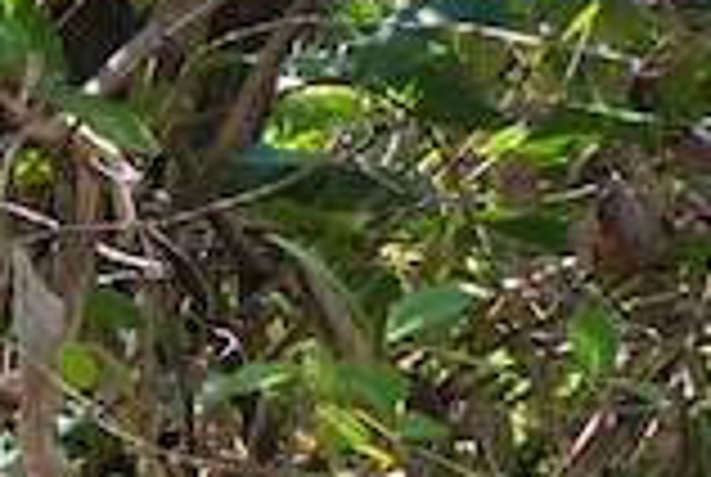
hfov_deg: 10.3
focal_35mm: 106
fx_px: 2097
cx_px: -1634
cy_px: 2
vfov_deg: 12.8
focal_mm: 14
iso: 50
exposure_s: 1/50
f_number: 5.6
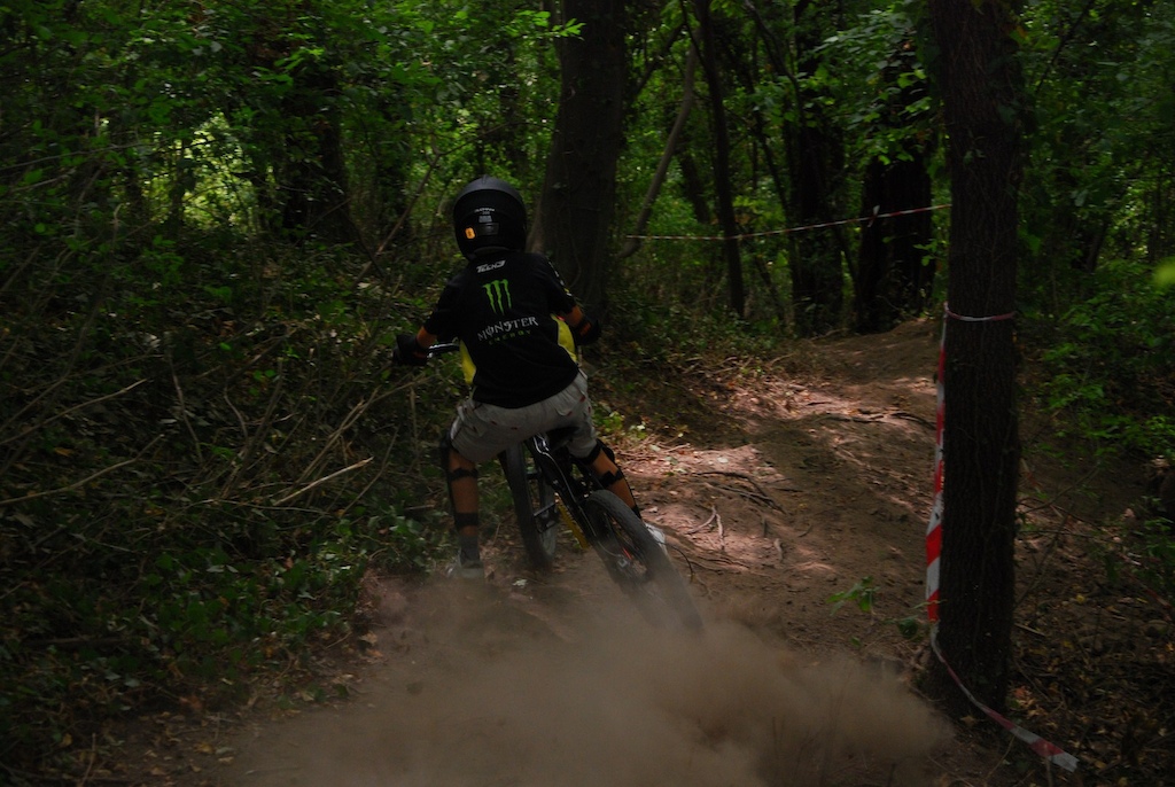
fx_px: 2549
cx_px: 588
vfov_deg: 17.6
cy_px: 394
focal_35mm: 78
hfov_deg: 26.0
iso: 400
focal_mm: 52
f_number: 5
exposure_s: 1/200
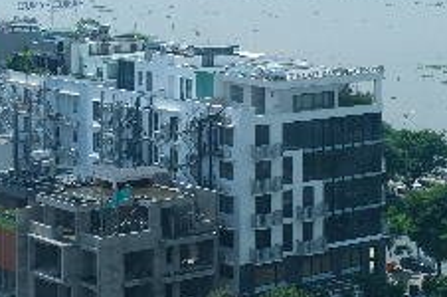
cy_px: -56
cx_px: 481
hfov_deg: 17.0
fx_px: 1451
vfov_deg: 11.5
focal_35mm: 117
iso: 160
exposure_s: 1/350
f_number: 7.1
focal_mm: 22.3
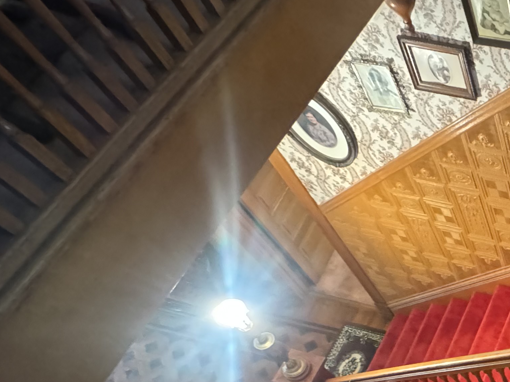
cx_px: 624
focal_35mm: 37
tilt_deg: -65.2
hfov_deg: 37.1
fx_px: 545
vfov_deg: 35.0
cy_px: 384
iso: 1250
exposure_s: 1/40
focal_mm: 2.22
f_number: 2.2
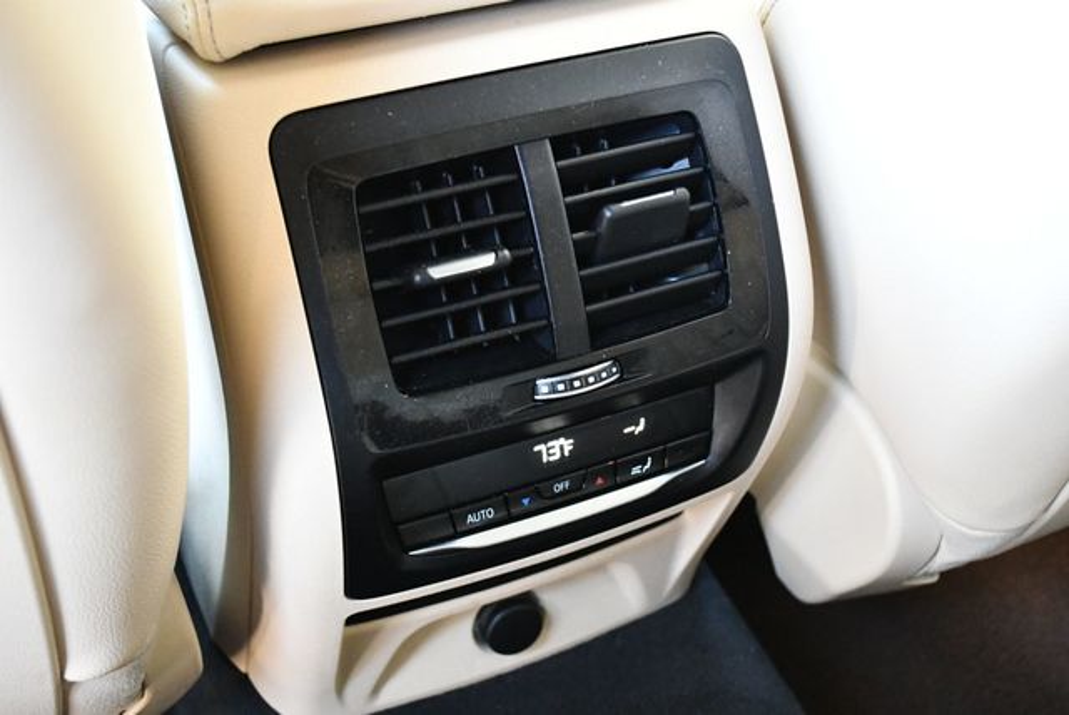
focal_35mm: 48
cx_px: 534
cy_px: 358
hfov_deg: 41.1
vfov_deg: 28.1
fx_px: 1427
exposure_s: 1/60
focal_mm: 24
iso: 3200
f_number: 4
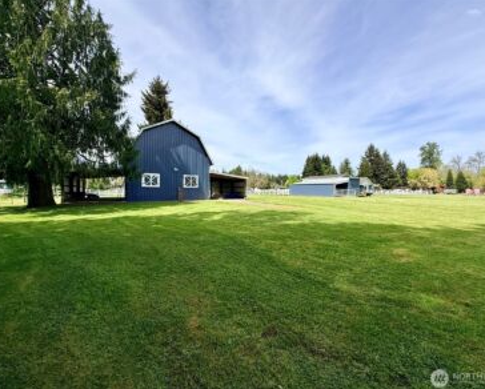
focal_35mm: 15
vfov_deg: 84.1
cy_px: 192
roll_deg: -0.1
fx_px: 216
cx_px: 250
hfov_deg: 96.7
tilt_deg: -0.8
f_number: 2.2
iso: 50
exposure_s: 1/2410
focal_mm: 2.22
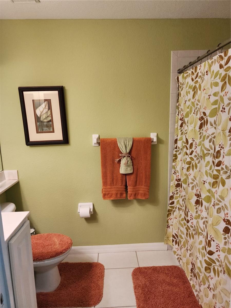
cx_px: 116
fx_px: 205
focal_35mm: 23
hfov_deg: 58.9
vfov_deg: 73.9
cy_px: 154
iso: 200
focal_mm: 6.4
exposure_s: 1/120
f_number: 1.8
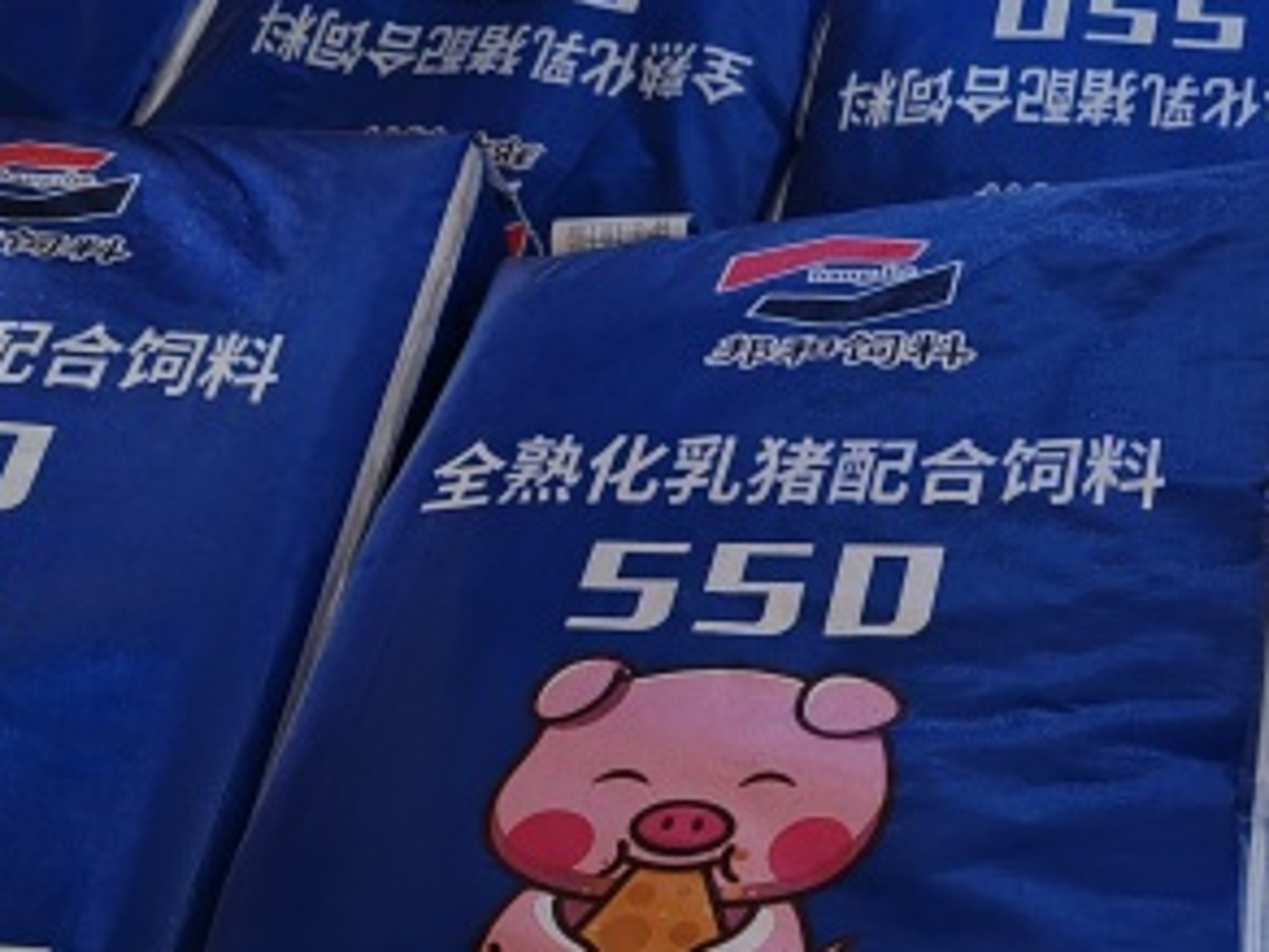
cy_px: 761
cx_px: 1091
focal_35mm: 74
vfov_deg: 19.7
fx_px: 2713
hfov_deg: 25.7
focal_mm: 6.12
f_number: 1.9
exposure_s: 1/50
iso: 1600
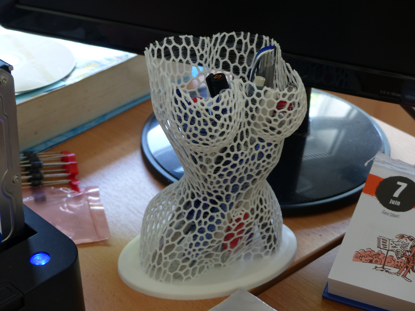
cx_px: 208
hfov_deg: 23.6
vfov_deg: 17.8
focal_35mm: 83
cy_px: 156
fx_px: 995
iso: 160
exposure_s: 1/30
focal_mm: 15
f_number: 2.8
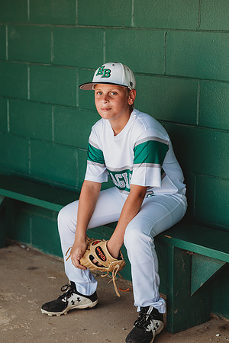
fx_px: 811
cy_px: 172
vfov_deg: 23.9
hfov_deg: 16.1
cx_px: 114
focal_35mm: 85
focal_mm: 85
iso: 100
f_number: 2.8
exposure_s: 1/160
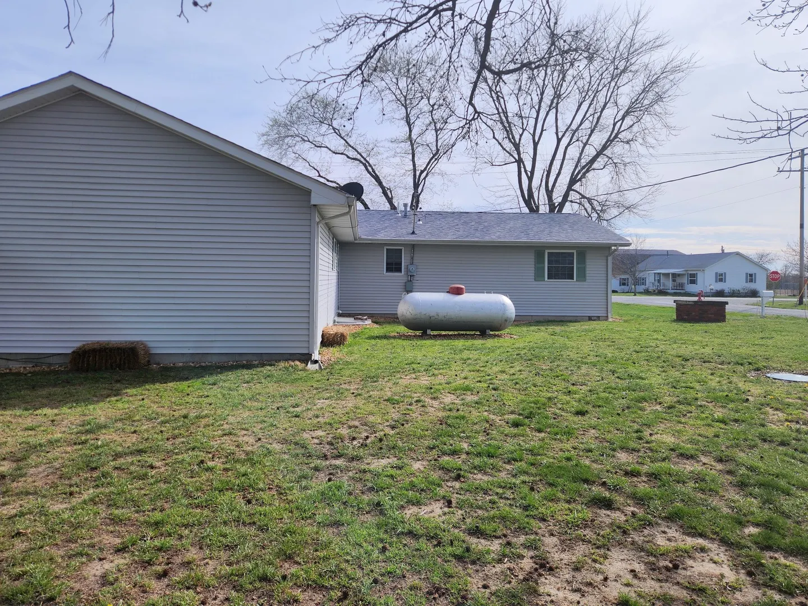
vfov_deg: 58.9
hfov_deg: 73.9
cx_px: 404
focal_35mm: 23
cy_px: 303
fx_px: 537
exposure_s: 1/2308
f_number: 1.8
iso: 20
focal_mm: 5.4
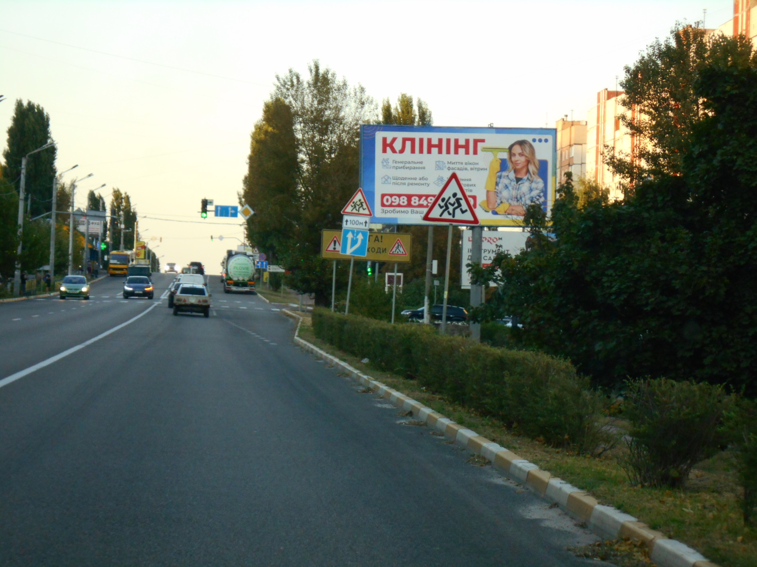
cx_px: 378
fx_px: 2471
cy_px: 284
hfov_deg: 17.4
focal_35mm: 113
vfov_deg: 13.1
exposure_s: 1/125
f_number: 6
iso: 320
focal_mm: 20.1
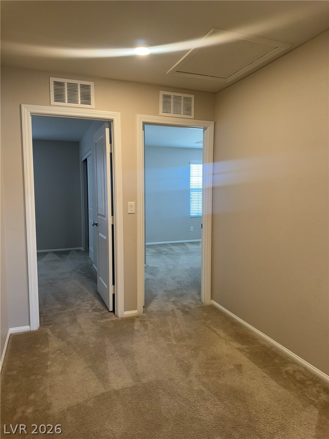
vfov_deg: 71.6
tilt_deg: -5.8
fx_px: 304
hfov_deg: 56.8
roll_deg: +0.2
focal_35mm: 24
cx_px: 164
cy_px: 220
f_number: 1.78
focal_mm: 6.76
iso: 125
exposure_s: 1/60
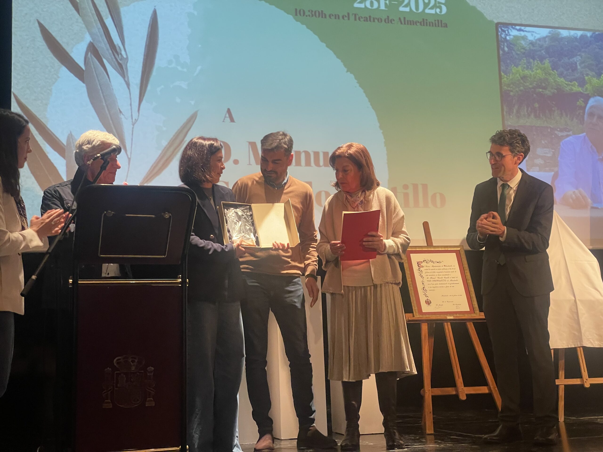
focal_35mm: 52
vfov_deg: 28.0
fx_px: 906
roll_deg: +3.3
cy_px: 226
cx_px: 302
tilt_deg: +9.3
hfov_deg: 36.8
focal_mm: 6
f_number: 2
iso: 250
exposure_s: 1/60
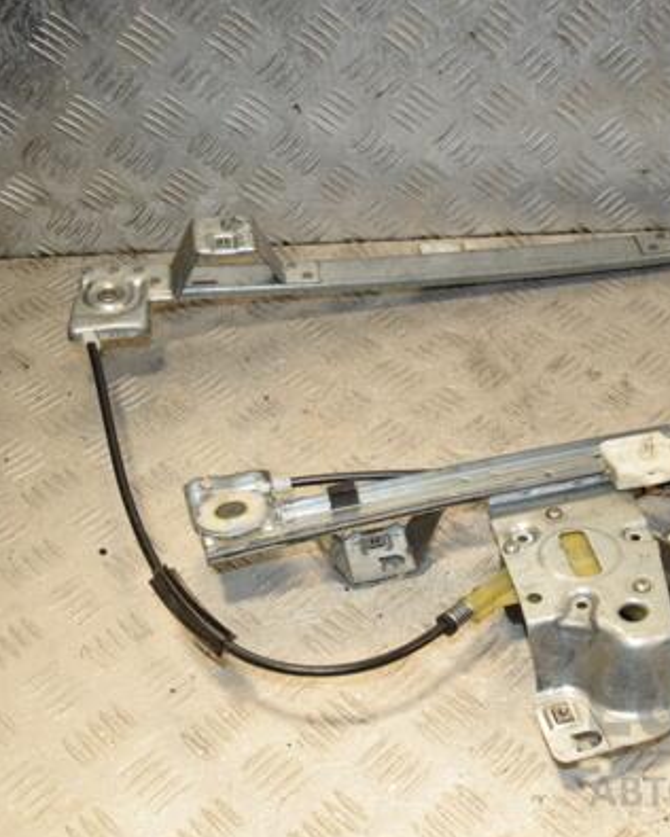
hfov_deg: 31.2
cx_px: 549
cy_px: 422
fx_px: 1165
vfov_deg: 39.5
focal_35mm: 47
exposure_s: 1/200
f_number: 6.3
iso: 800
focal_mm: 22
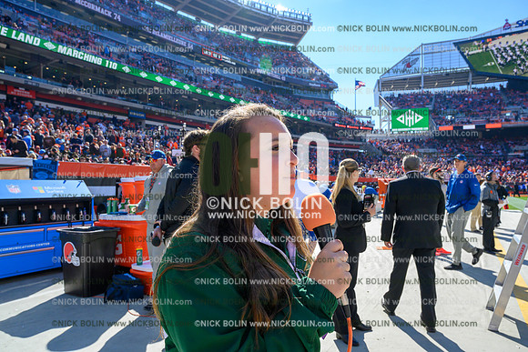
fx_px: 352
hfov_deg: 73.7
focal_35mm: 24
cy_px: 176
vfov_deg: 53.2
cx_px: 264
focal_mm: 24
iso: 1000
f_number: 8
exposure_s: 1/1600
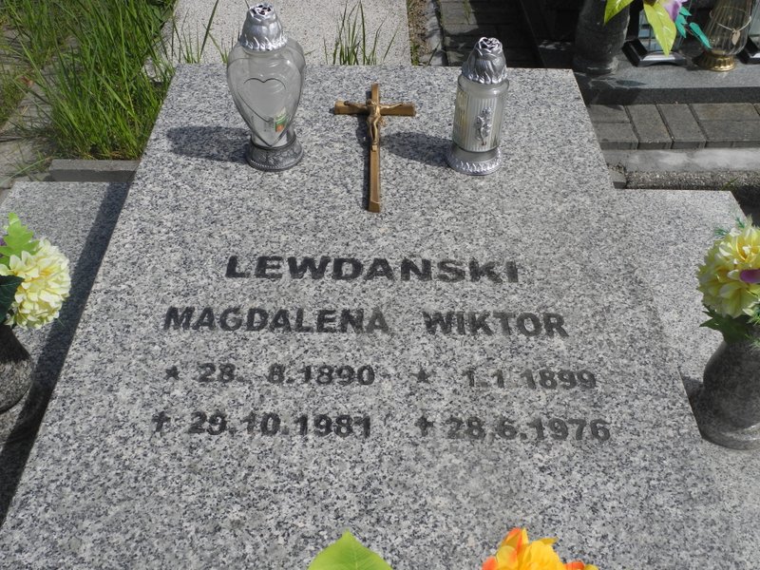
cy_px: 285
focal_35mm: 35
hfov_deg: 52.6
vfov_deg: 40.7
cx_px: 380
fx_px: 768
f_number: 5.6
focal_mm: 7.4
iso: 100
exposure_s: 1/1000
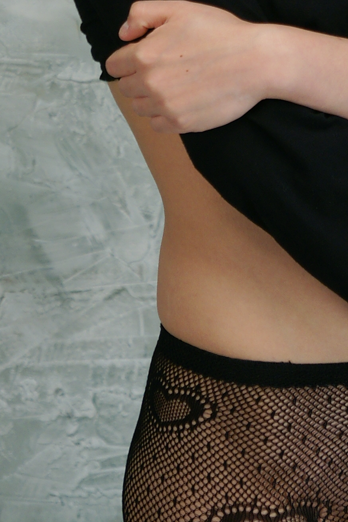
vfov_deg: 7.6
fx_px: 3894
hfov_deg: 5.1
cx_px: 260
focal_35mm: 269
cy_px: 12
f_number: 2.8
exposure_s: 1/125
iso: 200
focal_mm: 55
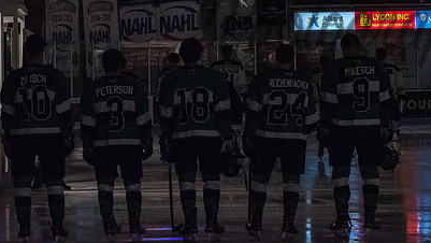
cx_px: 274
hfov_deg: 13.5
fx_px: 1818
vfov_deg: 7.6
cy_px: 36
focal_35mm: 159
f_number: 6.3
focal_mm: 70
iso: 8000
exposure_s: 1/200
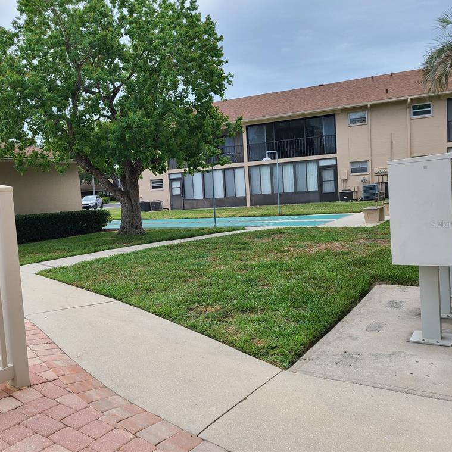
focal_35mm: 31
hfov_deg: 51.8
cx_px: 162
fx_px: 458
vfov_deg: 52.5
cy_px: 224
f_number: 1.8
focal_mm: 5.4
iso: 40
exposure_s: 1/1497
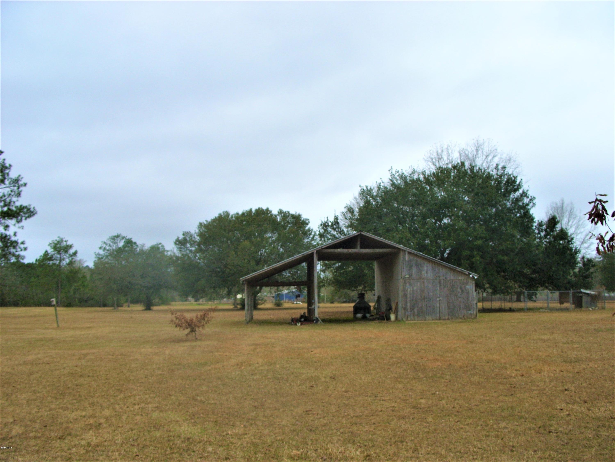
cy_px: 231
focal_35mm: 38
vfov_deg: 37.7
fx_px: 675
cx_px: 308
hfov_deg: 49.0
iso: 50
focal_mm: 7.8
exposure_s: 1/168
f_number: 4
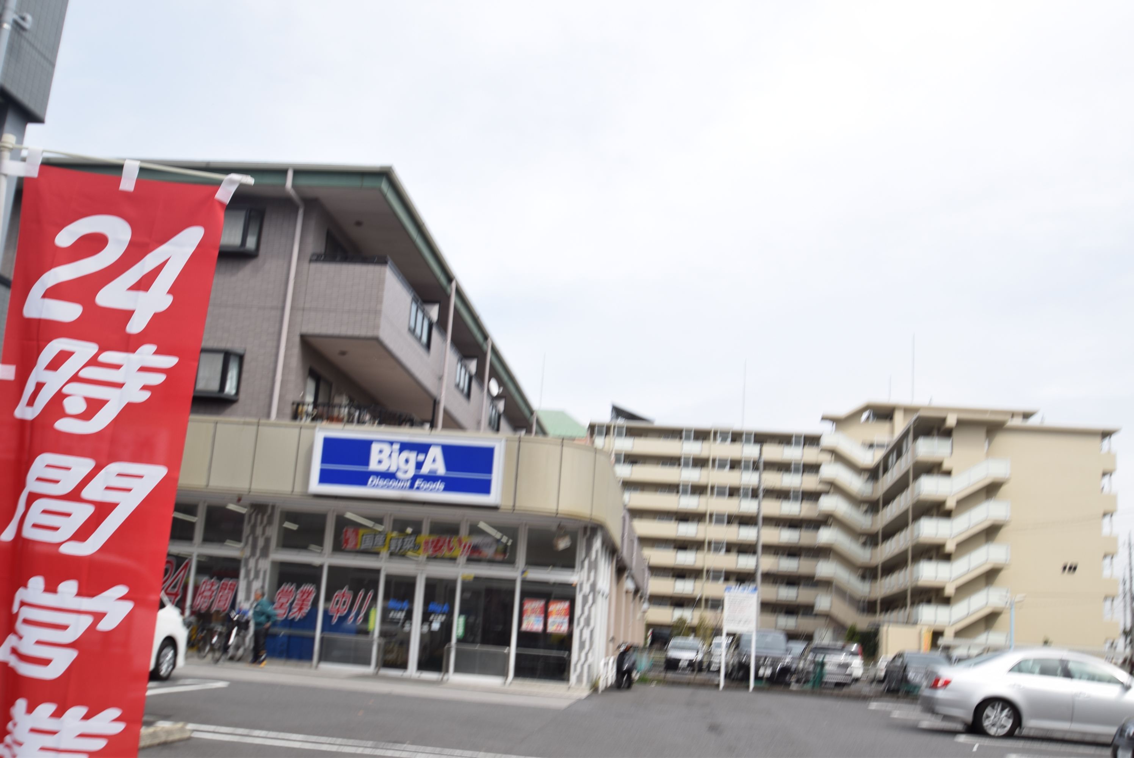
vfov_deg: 36.9
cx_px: 567
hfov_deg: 53.1
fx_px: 1135
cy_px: 379
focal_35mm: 36
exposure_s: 1/160
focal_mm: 24
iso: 100
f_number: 6.3
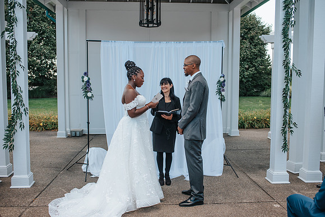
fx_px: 324
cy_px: 108
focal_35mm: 36
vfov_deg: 37.0
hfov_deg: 53.3
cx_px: 162
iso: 180
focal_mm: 35
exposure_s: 1/1000
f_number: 3.2
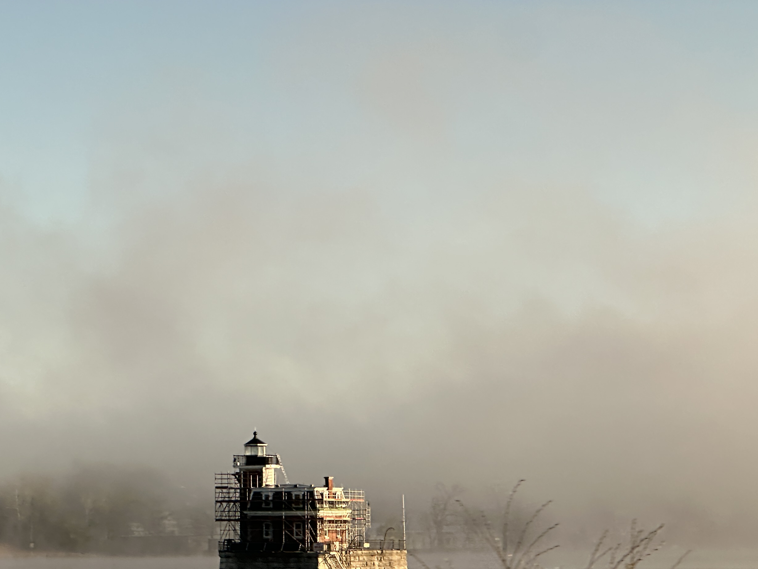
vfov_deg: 11.7
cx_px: 261
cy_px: 459
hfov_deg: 15.6
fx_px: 2759
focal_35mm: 126
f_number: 2.8
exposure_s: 1/128
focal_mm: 9
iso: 32
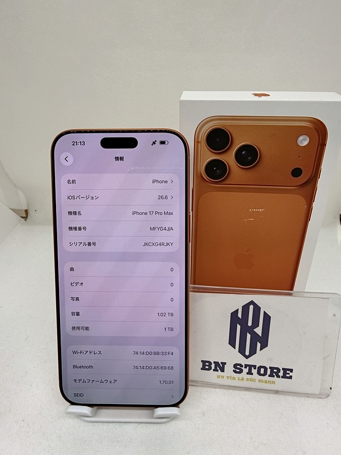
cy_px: 228
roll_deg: +1.5
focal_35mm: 24
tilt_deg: -27.1
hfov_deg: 56.8
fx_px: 315
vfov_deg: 71.6
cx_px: 170
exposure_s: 1/136
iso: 40
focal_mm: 2.22
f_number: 2.2
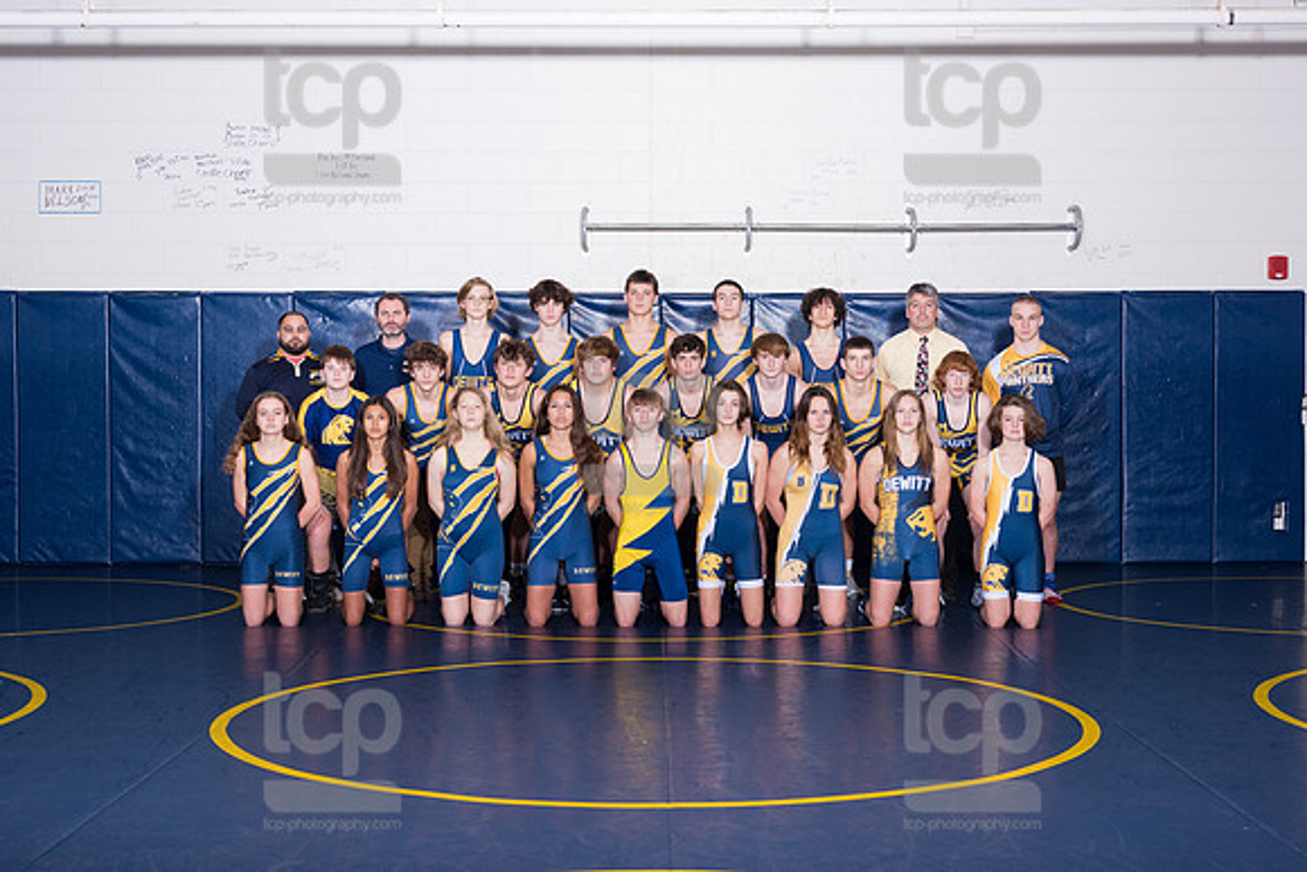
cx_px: 648
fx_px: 1921
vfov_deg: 25.6
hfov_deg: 37.6
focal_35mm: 53
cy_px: 437
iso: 500
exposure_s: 1/250
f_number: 7.1
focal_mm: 48
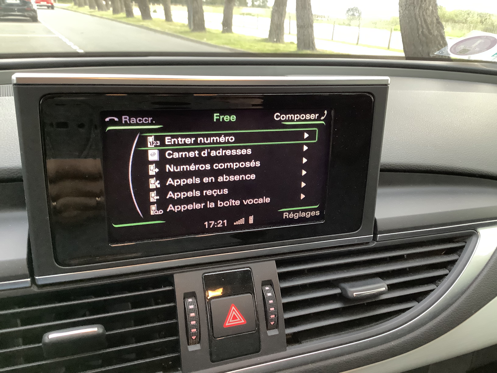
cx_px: 248
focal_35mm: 31
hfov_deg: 58.4
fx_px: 445
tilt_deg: -21.5
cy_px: 186
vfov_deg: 45.4
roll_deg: -3.4
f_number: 2.4
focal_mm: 3.3
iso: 320
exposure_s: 1/33
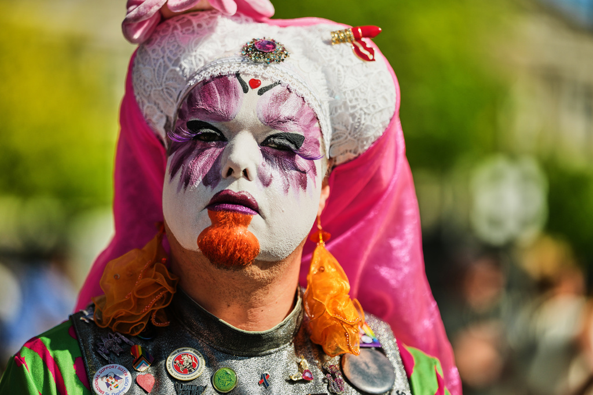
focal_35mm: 127
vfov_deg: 10.8
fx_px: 2091
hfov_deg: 16.1
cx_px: 296
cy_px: 198
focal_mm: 127
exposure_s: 1/5000
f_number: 2
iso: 100
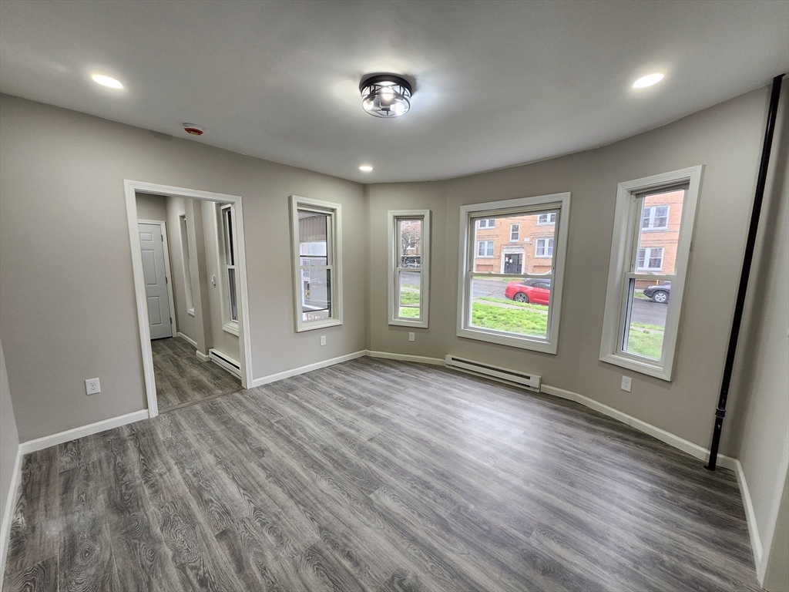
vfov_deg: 89.9
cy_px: 296
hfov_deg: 106.2
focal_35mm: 13
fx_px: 296
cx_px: 394
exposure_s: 1/60
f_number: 2.2
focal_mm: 1.74
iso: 125
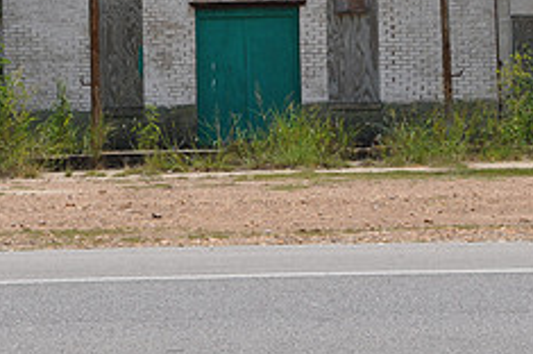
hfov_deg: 13.9
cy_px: -35
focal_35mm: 148
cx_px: 270
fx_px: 2188
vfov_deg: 9.2
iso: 200
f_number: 13
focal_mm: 40
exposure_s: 1/160
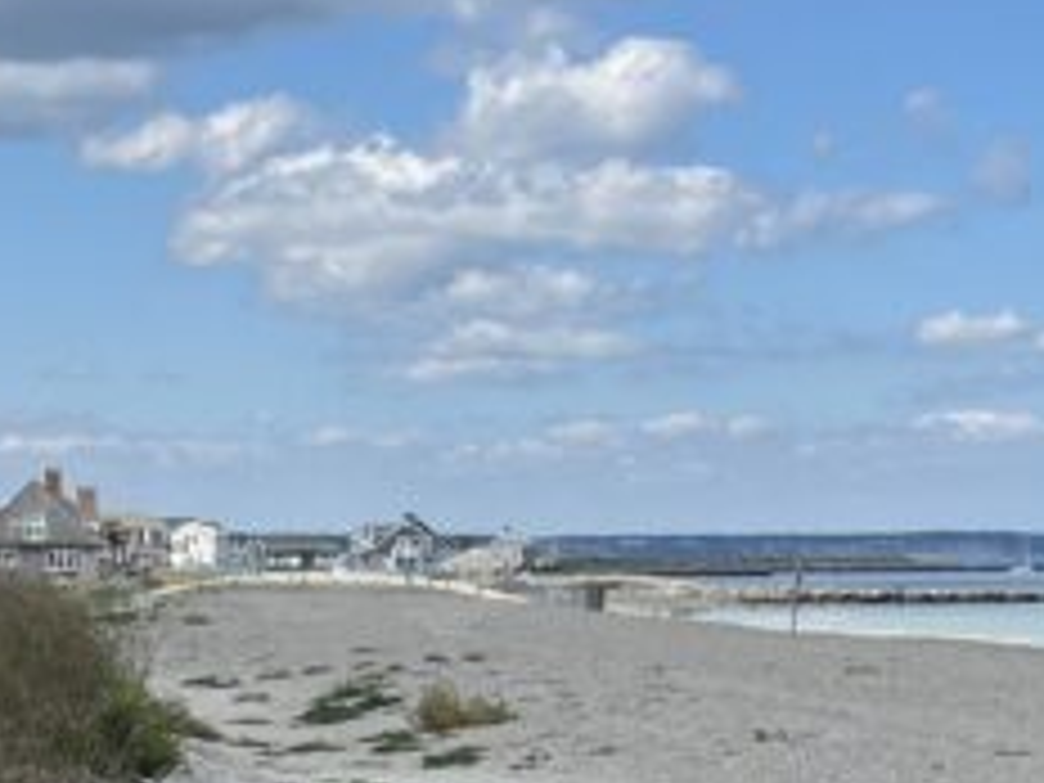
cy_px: 878
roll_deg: +0.3
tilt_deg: -5.6
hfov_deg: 17.1
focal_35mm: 115
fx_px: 3468
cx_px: 670
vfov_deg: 12.6
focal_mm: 5.1
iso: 50
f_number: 1.6
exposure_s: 1/3745
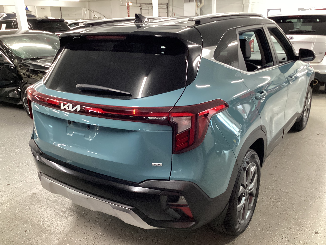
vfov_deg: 45.4
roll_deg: +1.0
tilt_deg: -20.8
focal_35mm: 31
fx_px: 292
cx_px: 163
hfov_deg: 58.4
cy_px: 122
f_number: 2.4
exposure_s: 1/33
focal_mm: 3.3
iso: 320
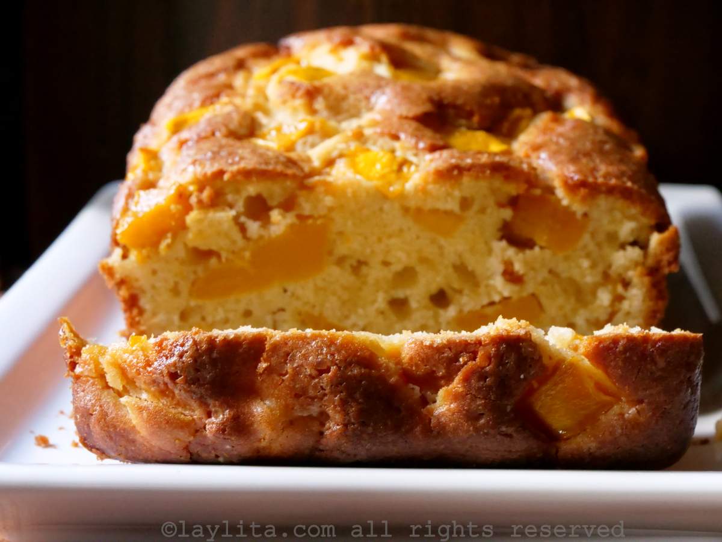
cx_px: 361
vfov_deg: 15.4
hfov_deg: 20.4
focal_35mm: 96
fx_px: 2002
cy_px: 271
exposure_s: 1/20
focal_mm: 48
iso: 6400
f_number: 9
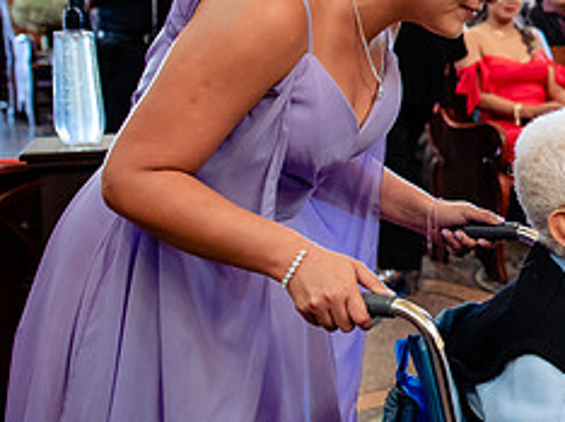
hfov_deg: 22.2
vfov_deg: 19.8
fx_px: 1207
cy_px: 131
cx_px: 826
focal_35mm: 74
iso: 1250
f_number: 2.8
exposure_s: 1/100
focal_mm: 24
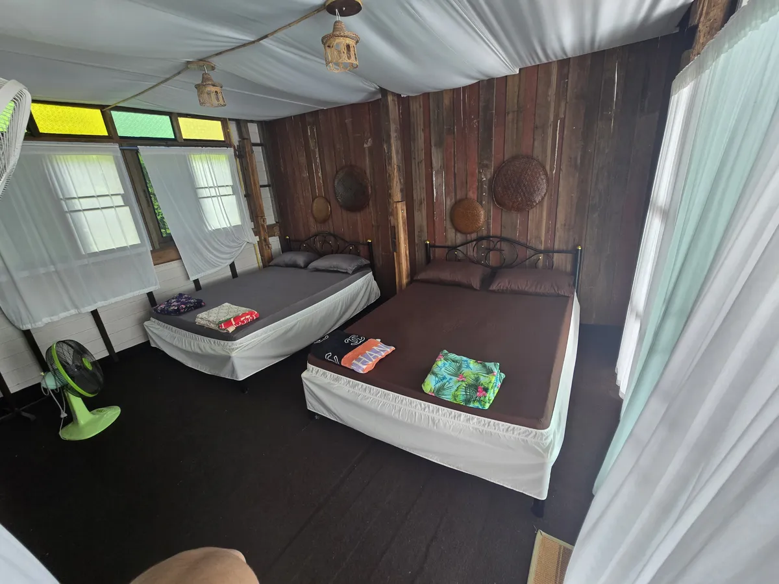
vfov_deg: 89.9
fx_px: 293
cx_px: 390
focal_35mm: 13
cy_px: 292
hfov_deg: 106.2
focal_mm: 2.2
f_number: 2.2
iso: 125
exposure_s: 1/50
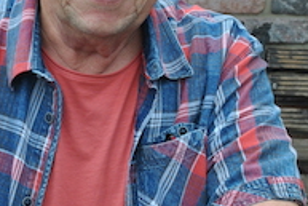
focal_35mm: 149
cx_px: 61
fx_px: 1276
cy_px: 83
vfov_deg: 9.2
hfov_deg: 13.7
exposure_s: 1/125
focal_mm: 30
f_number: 5.6
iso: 100
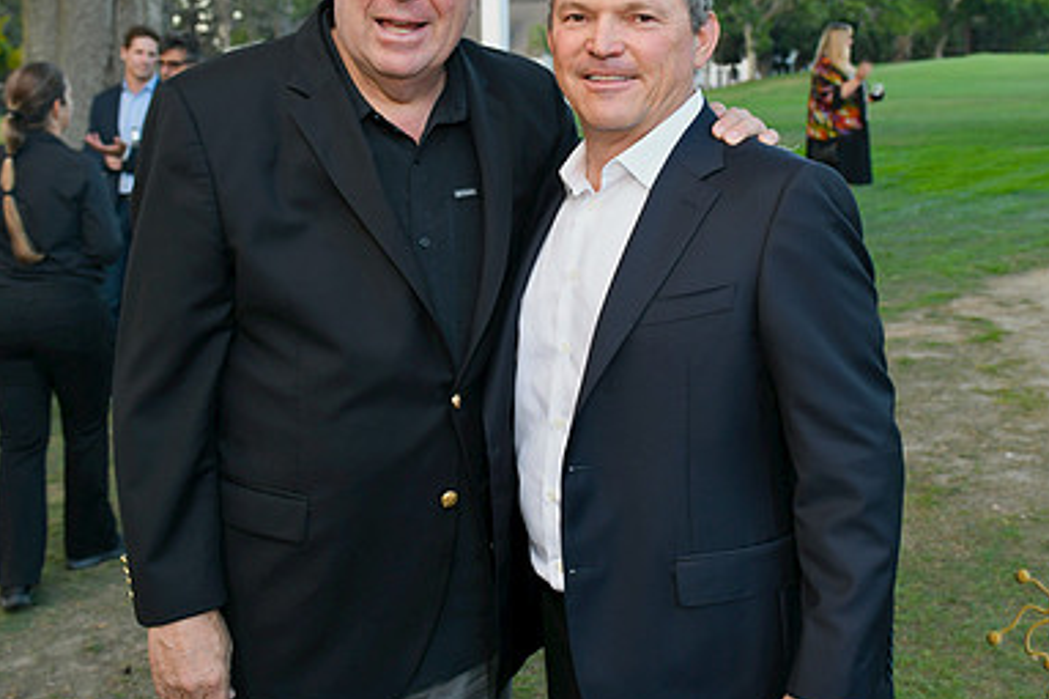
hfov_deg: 41.9
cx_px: 586
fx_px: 1369
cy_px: 215
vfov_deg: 28.4
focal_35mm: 47
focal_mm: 31
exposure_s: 1/125
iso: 500
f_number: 4
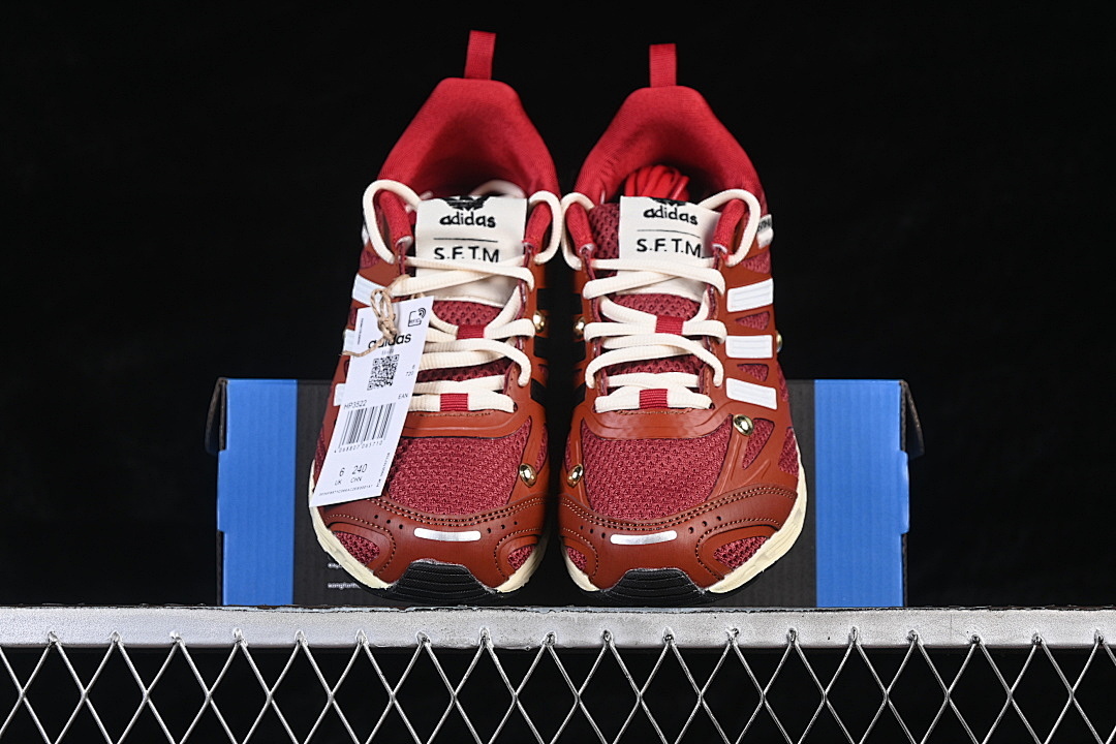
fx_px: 2325
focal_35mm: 75
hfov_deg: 27.0
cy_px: 372
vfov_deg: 18.2
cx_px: 558
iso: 160
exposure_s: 1/80
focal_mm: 50
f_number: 7.1
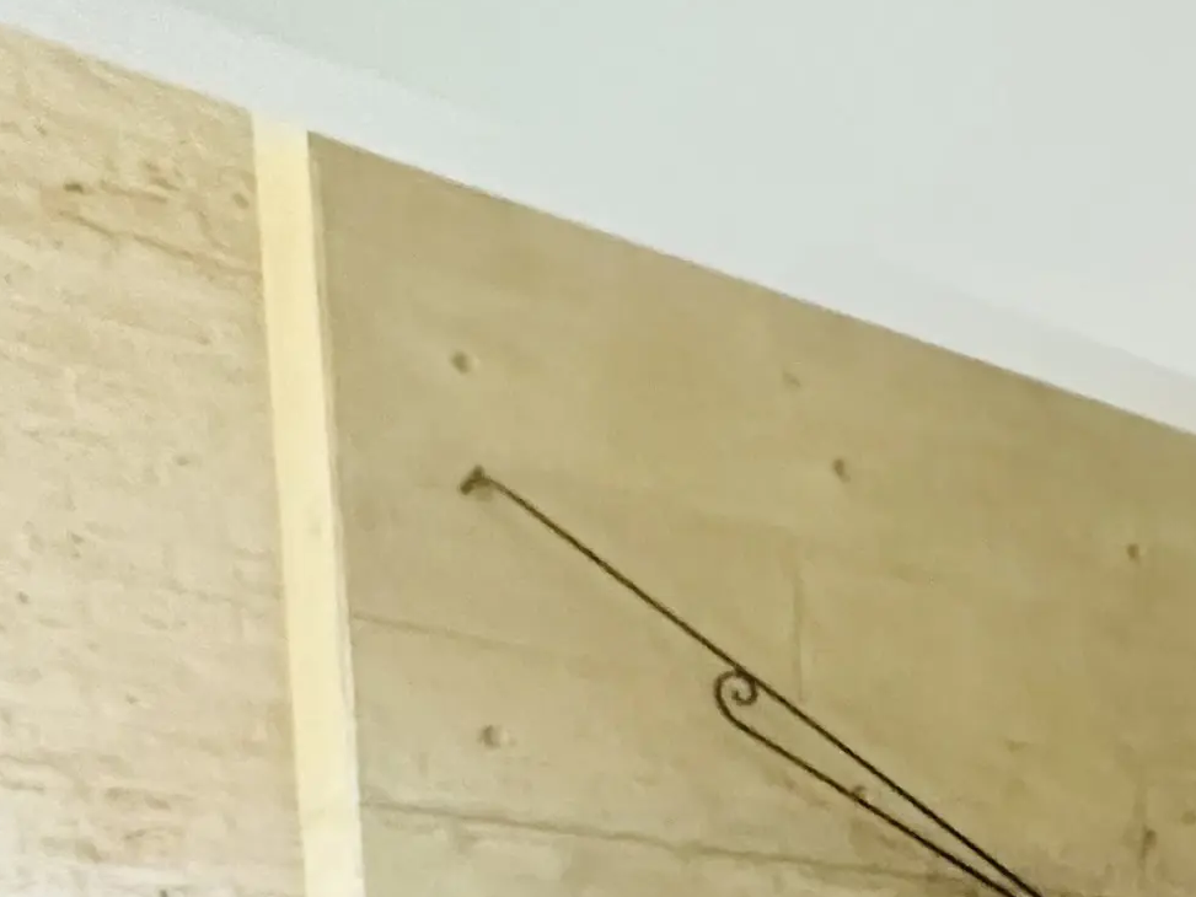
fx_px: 2004
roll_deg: +0.0
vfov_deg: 21.1
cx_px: 1956
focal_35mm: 58
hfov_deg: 23.5
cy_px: 1374
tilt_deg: -4.6
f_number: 2.2
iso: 1250
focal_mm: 2.22
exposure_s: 1/51
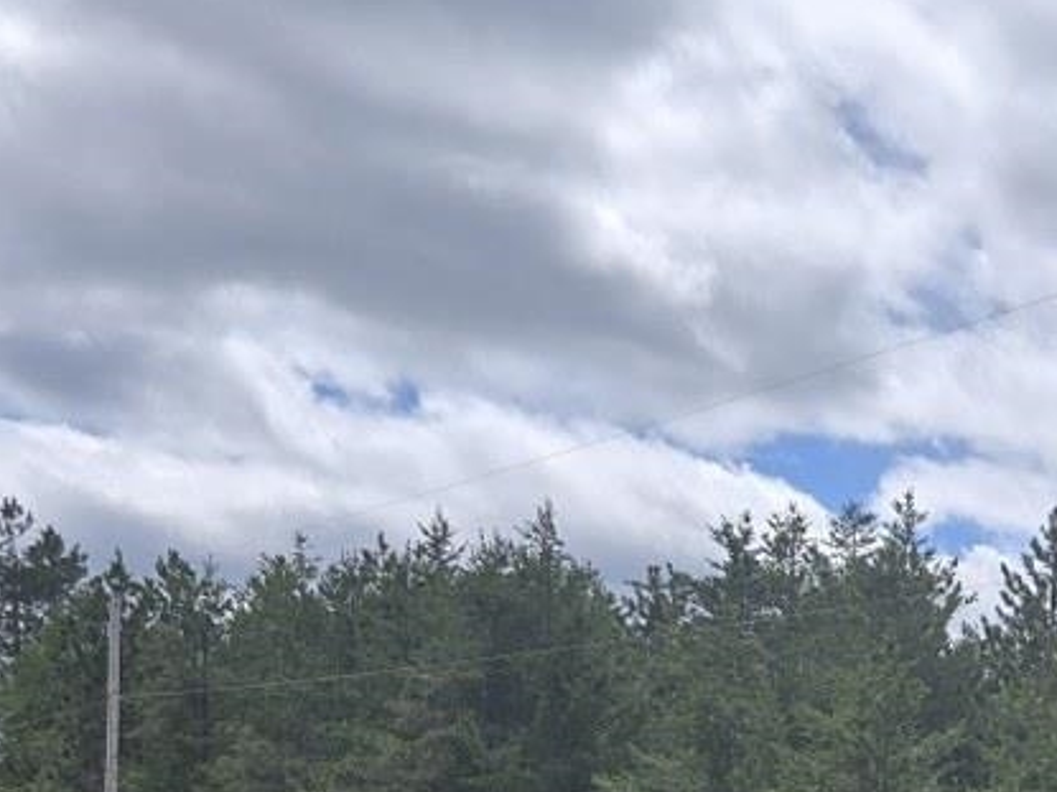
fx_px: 2167
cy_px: 1044
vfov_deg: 19.1
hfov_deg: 22.3
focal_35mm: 71
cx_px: 1610
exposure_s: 1/1167
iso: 12
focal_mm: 6.3
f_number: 1.7
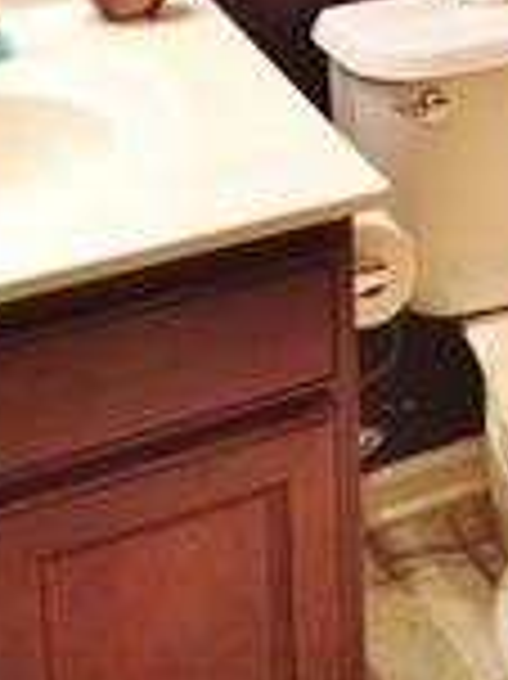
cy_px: -207
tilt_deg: -16.9
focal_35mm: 92
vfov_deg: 19.6
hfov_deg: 15.9
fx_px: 1803
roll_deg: +1.1
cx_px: 450
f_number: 2.2
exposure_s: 1/15
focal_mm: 4.15
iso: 100
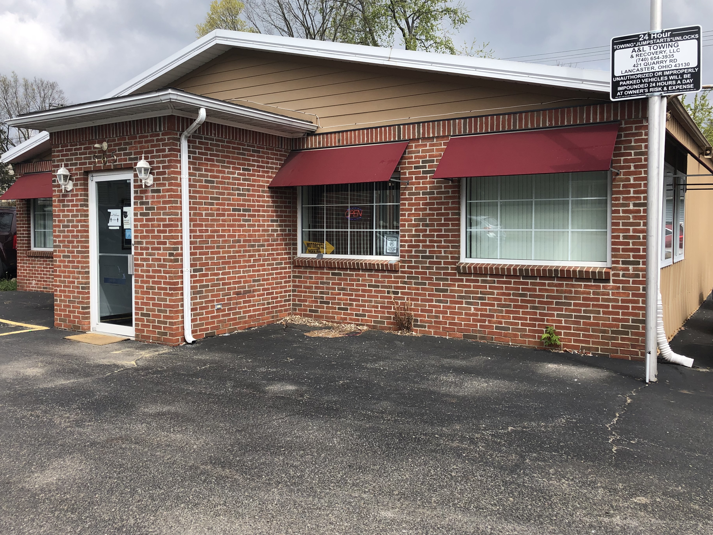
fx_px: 638
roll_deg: -0.6
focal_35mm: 31
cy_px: 255
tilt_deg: -0.6
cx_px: 334
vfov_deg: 45.4
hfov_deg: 58.3
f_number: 1.8
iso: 20
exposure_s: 1/1412
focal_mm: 3.99
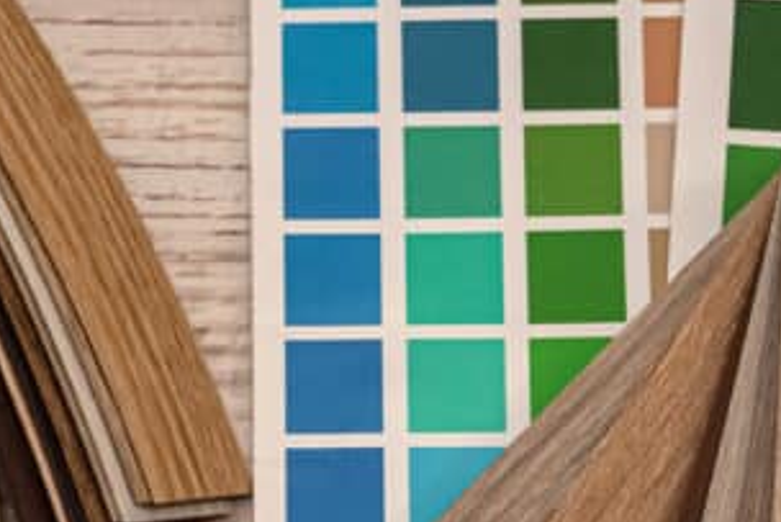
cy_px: 1272
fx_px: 5491
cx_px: 298
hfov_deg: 8.1
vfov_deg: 5.3
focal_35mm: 253
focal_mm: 50
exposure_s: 1/160
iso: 250
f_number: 7.1
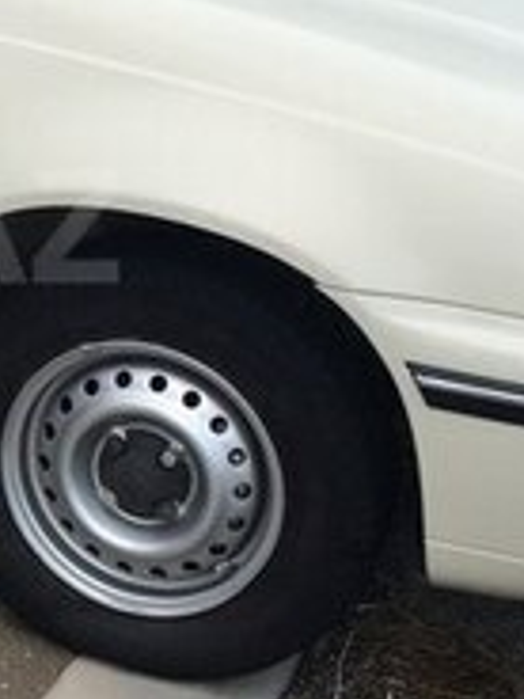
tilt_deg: -18.9
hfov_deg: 13.4
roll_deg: +0.2
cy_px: 226
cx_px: -270
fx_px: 2099
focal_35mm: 104
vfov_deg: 18.8
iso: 32
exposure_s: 1/1053
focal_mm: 4.15
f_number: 2.2
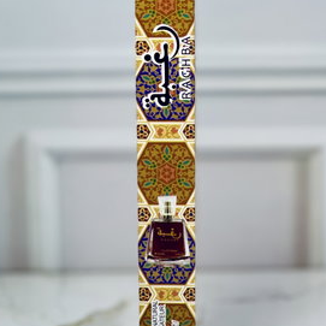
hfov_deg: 13.0
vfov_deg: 13.0
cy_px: 164
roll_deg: +0.1
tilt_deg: -11.3
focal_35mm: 134
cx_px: 166
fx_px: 1428
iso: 125
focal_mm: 9
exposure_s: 1/100
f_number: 2.8
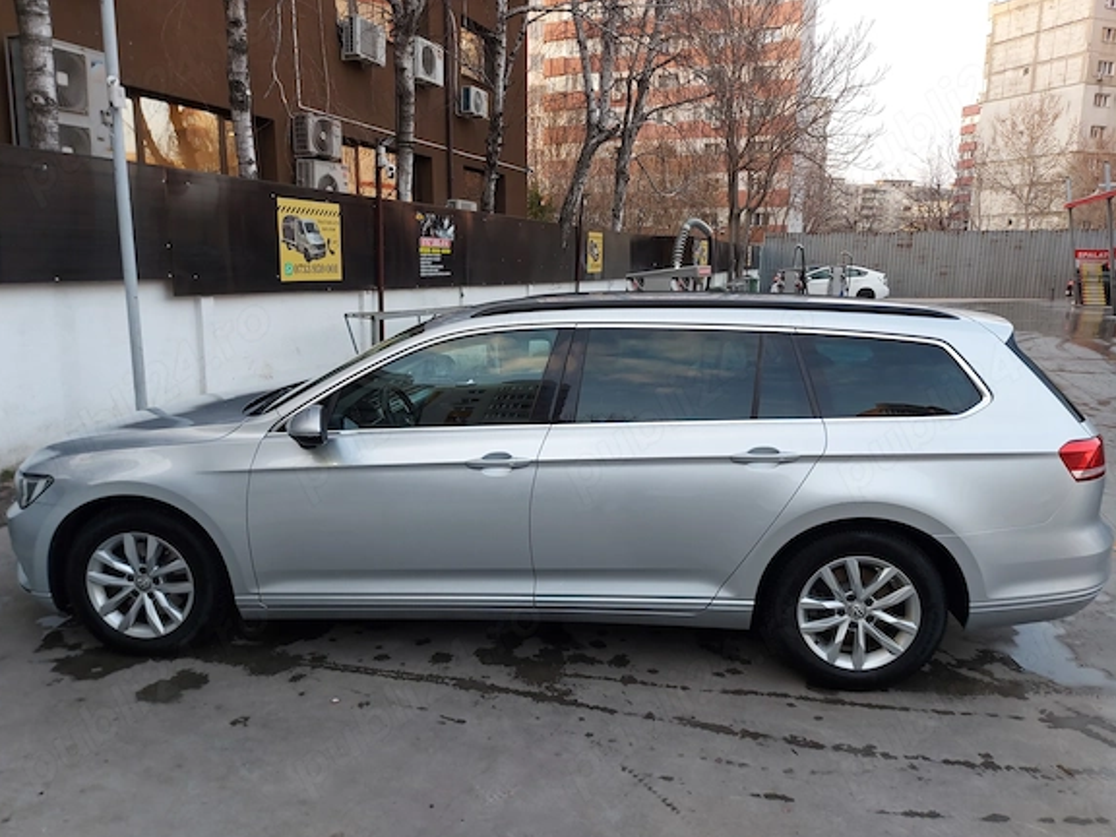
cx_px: 552
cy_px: 418
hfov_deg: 69.4
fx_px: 806
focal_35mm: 25
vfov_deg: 54.9
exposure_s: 1/50
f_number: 1.8
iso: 32
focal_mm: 5.23
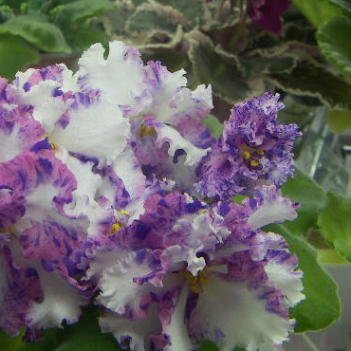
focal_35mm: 55
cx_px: 88
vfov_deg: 31.0
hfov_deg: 30.6
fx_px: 631
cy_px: 202
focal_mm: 4.7
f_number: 2.8
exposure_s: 1/60
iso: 50
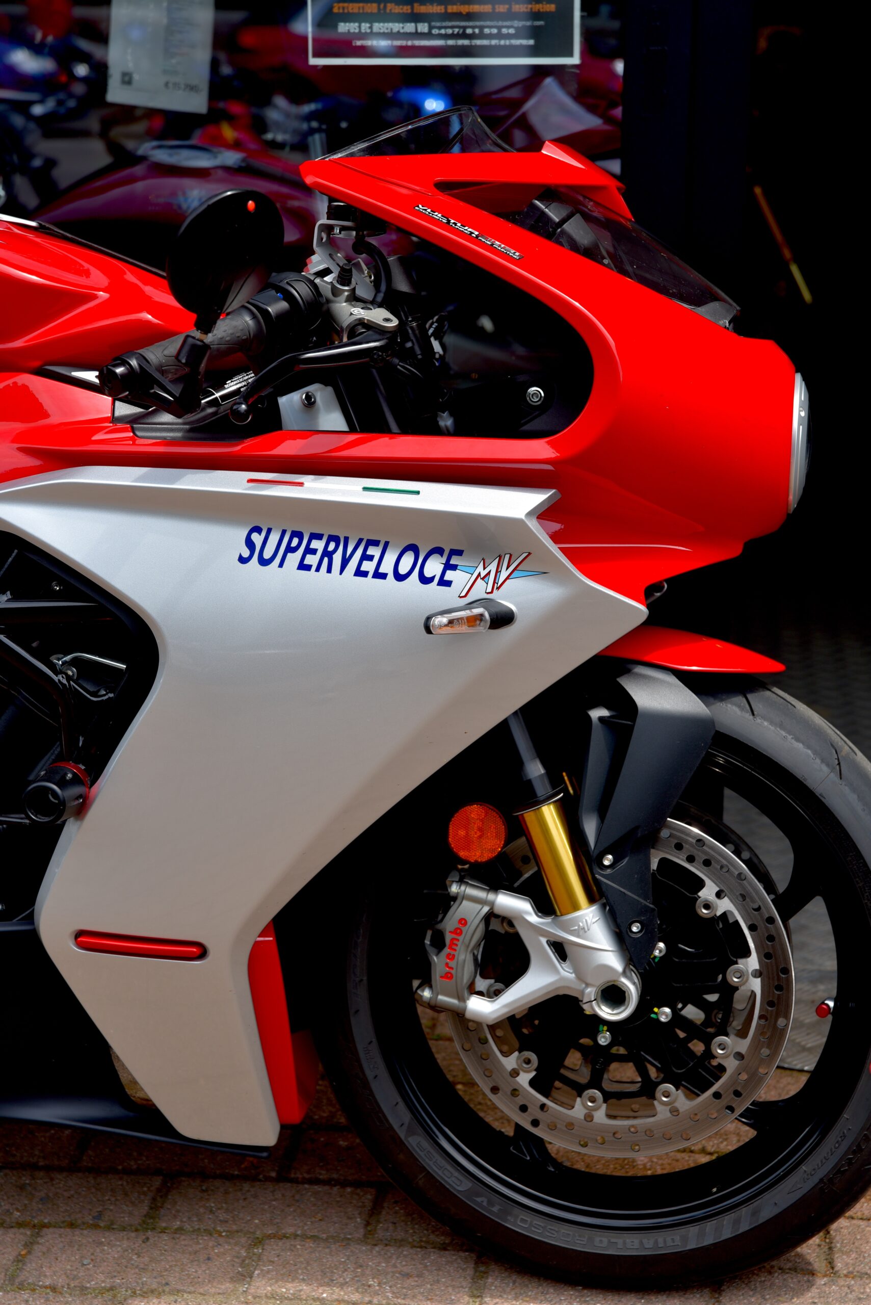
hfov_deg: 19.5
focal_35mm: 70
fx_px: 2538
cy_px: 652
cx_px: 436
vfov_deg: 28.8
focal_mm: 70
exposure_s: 1/160
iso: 100
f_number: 6.3
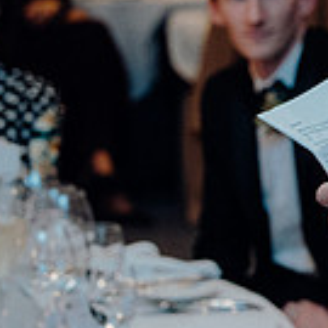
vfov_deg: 6.8
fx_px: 2734
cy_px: 9
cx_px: 493
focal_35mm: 255
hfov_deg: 6.8
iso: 2500
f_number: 3.5
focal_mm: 70
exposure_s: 1/160
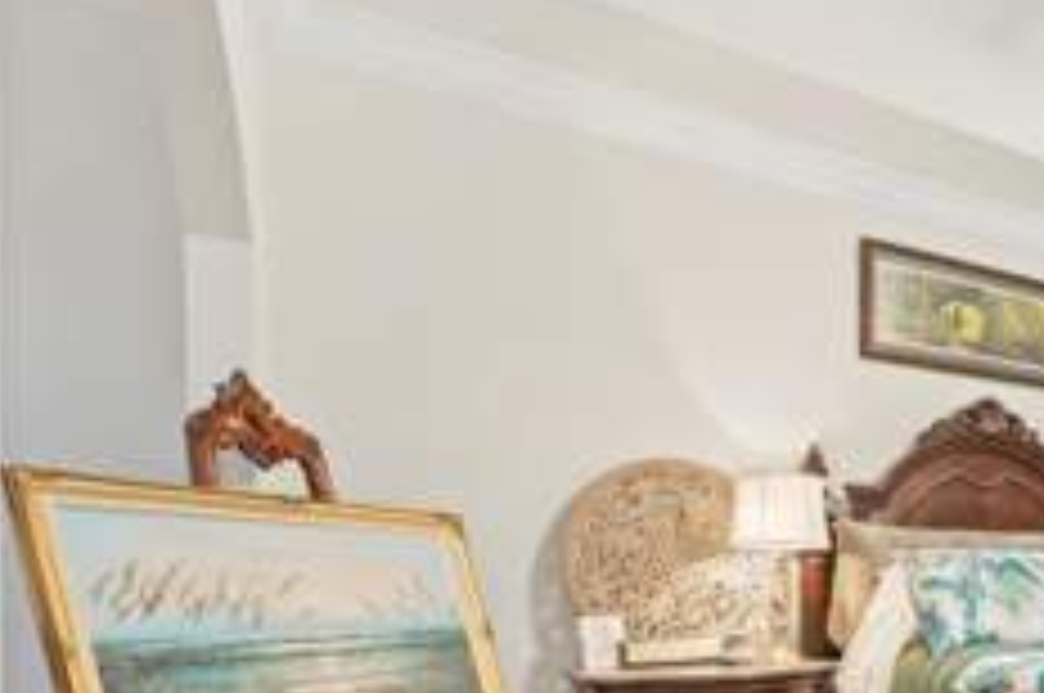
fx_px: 840
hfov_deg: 49.9
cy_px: 594
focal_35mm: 29
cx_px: 1076
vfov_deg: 42.0
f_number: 9
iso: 250
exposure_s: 1/1.25
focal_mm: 14
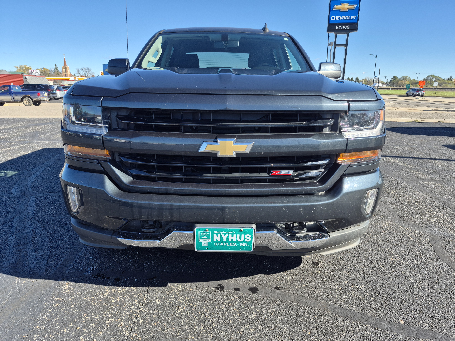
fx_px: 302
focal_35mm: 23
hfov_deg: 73.9
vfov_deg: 58.9
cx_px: 228
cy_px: 170
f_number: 1.8
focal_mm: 5.4
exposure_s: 1/834
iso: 25
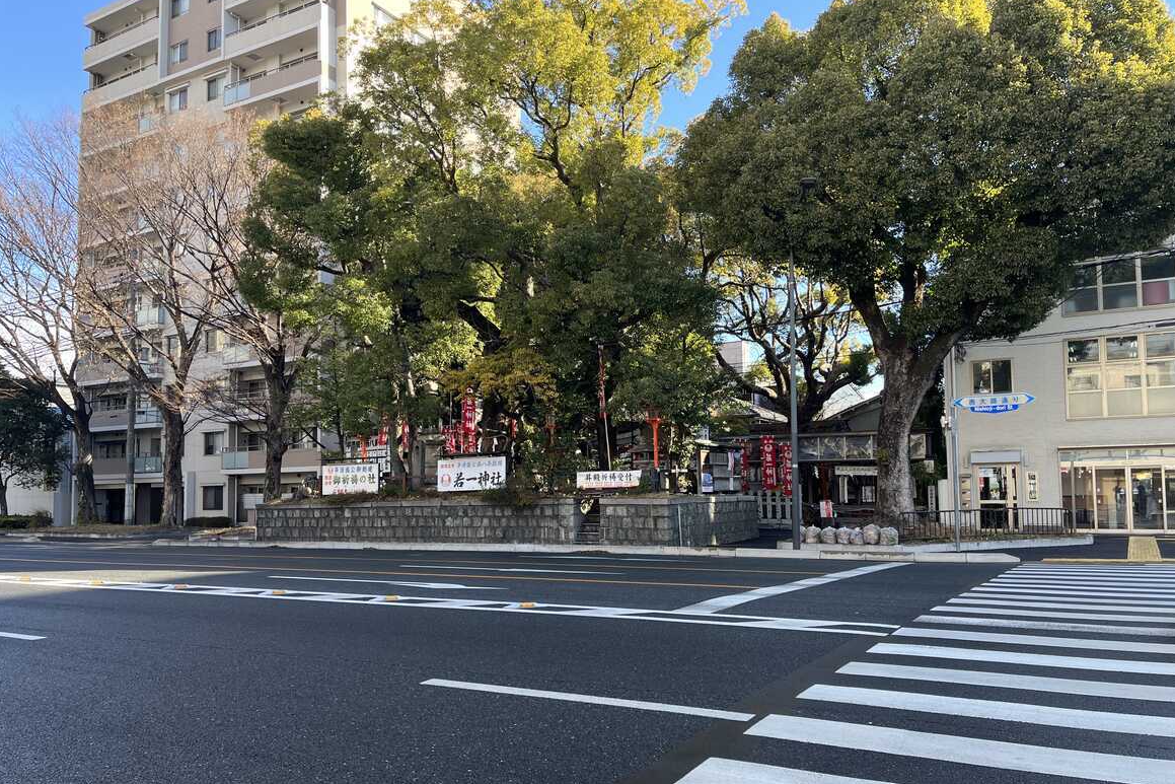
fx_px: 914
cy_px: 447
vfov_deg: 46.3
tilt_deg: +2.5
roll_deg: +1.4
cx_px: 605
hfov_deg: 65.5
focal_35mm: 28
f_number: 1.6
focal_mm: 5.1
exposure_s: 1/415
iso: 50
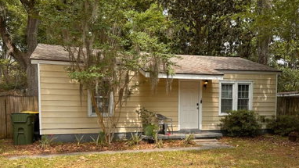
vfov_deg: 33.0
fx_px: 278
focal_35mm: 35
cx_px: 158
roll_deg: +0.0
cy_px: 127
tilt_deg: -2.9
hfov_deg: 56.6
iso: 80
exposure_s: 1/1272
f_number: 1.78
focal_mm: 6.86
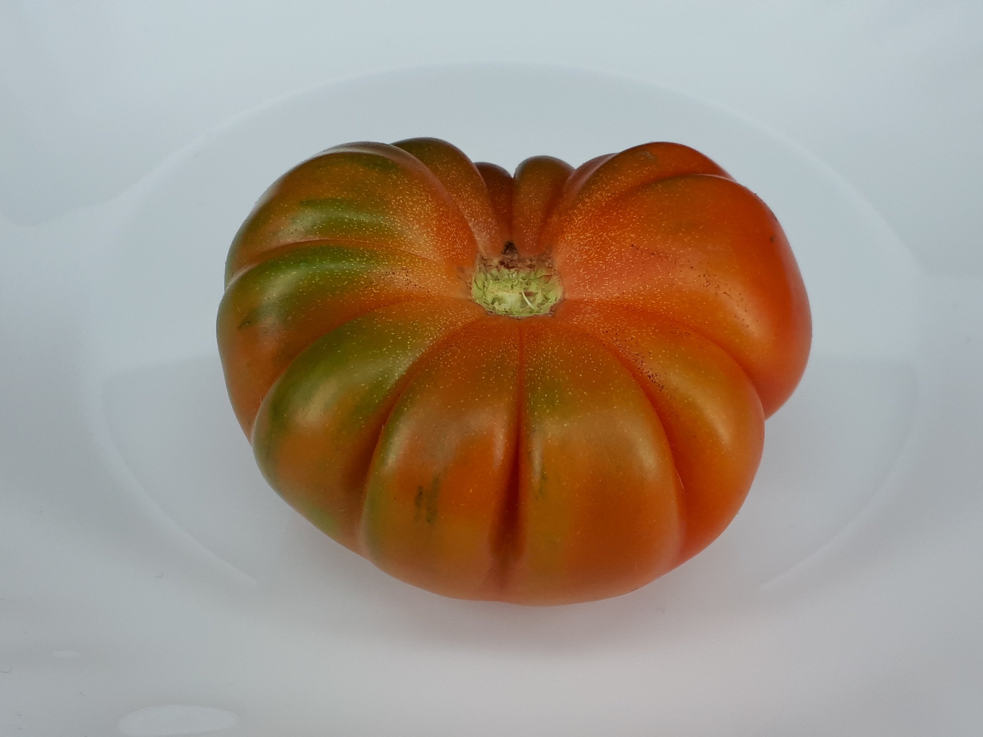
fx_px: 1420
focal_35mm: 50
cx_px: 510
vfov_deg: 29.1
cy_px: 408
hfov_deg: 38.2
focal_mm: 3.6
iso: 40
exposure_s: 1/195
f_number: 1.9
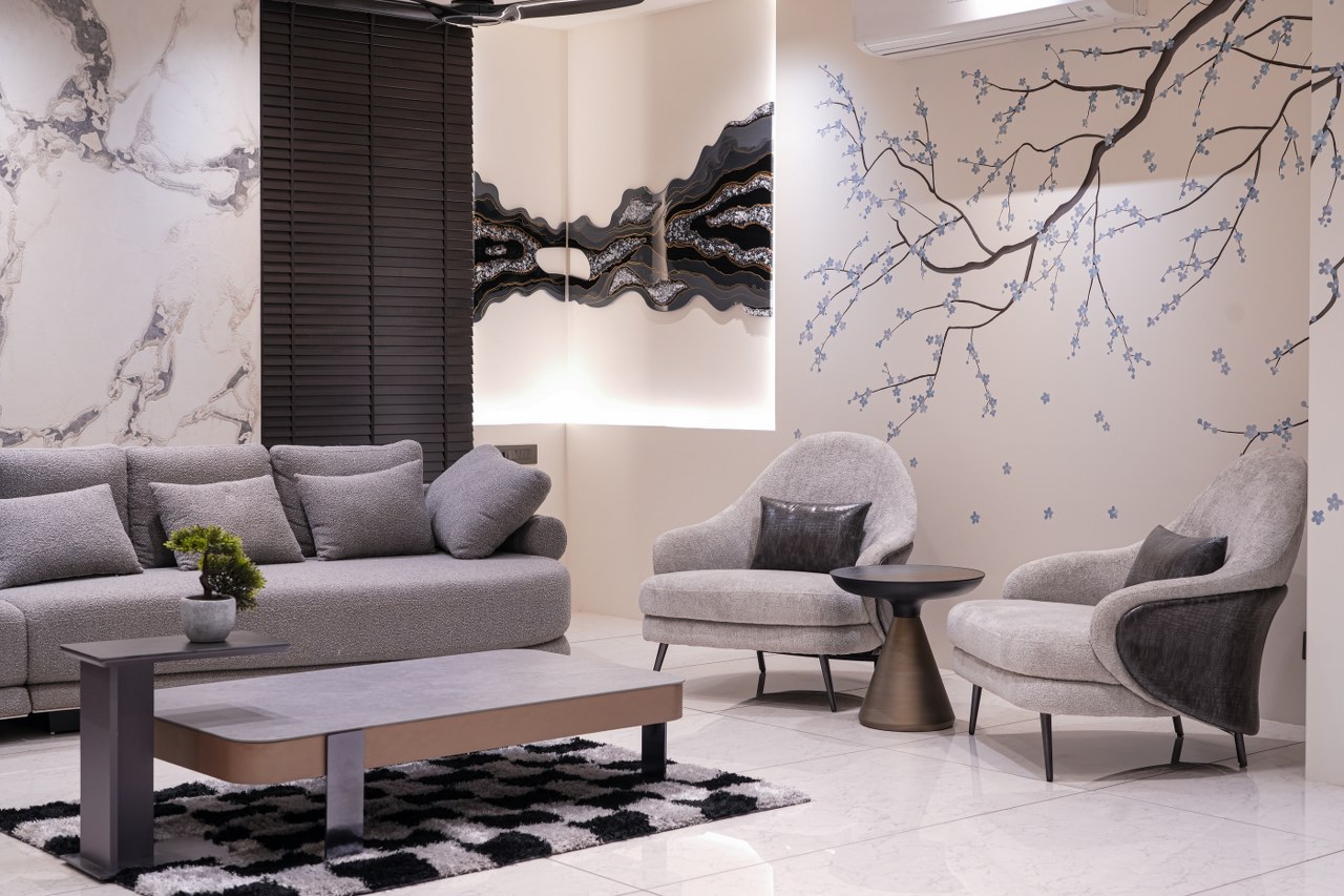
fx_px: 1829
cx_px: 672
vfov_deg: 27.5
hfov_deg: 40.3
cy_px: 448
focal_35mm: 49
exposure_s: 1/15
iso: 1000
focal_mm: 49
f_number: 5.6
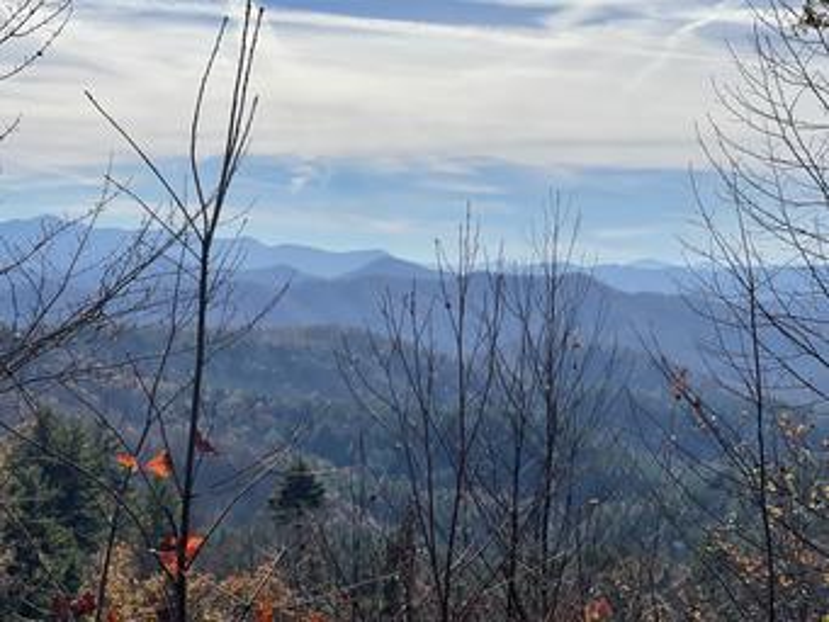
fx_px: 1533
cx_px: 414
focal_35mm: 64
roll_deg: -0.7
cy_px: 311
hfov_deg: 30.3
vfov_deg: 22.9
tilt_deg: -5.0
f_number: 2.2
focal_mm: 7.5
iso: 20
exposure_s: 1/3311
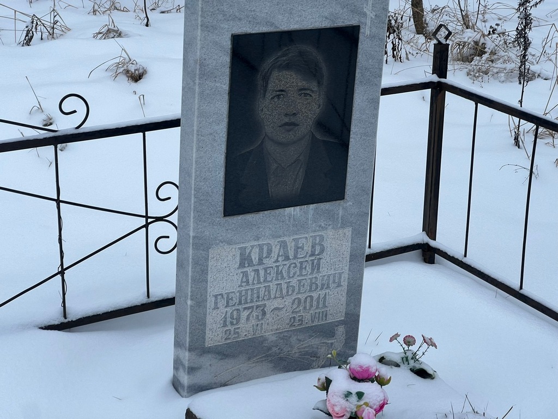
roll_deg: -0.5
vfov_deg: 19.1
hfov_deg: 25.3
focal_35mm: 77
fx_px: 1241
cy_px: 210
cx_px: 279
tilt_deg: -21.8
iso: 32
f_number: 2.8
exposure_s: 1/153
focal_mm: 9
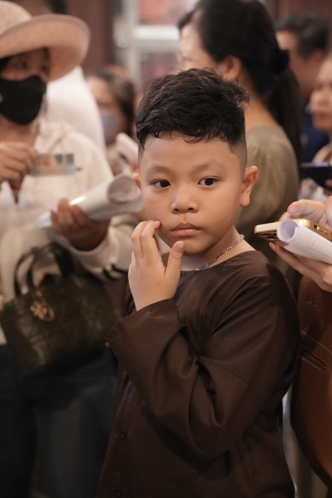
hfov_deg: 22.3
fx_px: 844
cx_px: 166
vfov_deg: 32.9
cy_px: 249
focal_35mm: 61
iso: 10000
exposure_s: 1/125
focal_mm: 61
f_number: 2.8
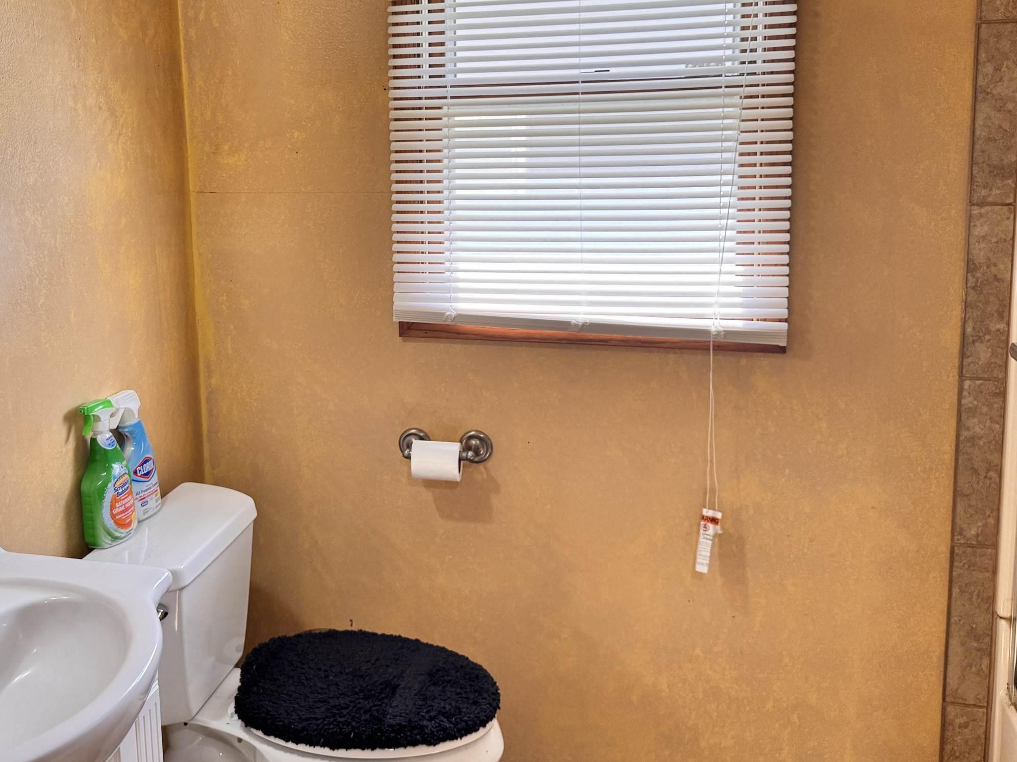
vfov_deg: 38.3
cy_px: 267
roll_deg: +1.2
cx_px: 376
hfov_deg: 49.6
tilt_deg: -7.8
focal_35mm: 37
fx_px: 1087
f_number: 1.78
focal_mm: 6.76
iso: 100
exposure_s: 1/120
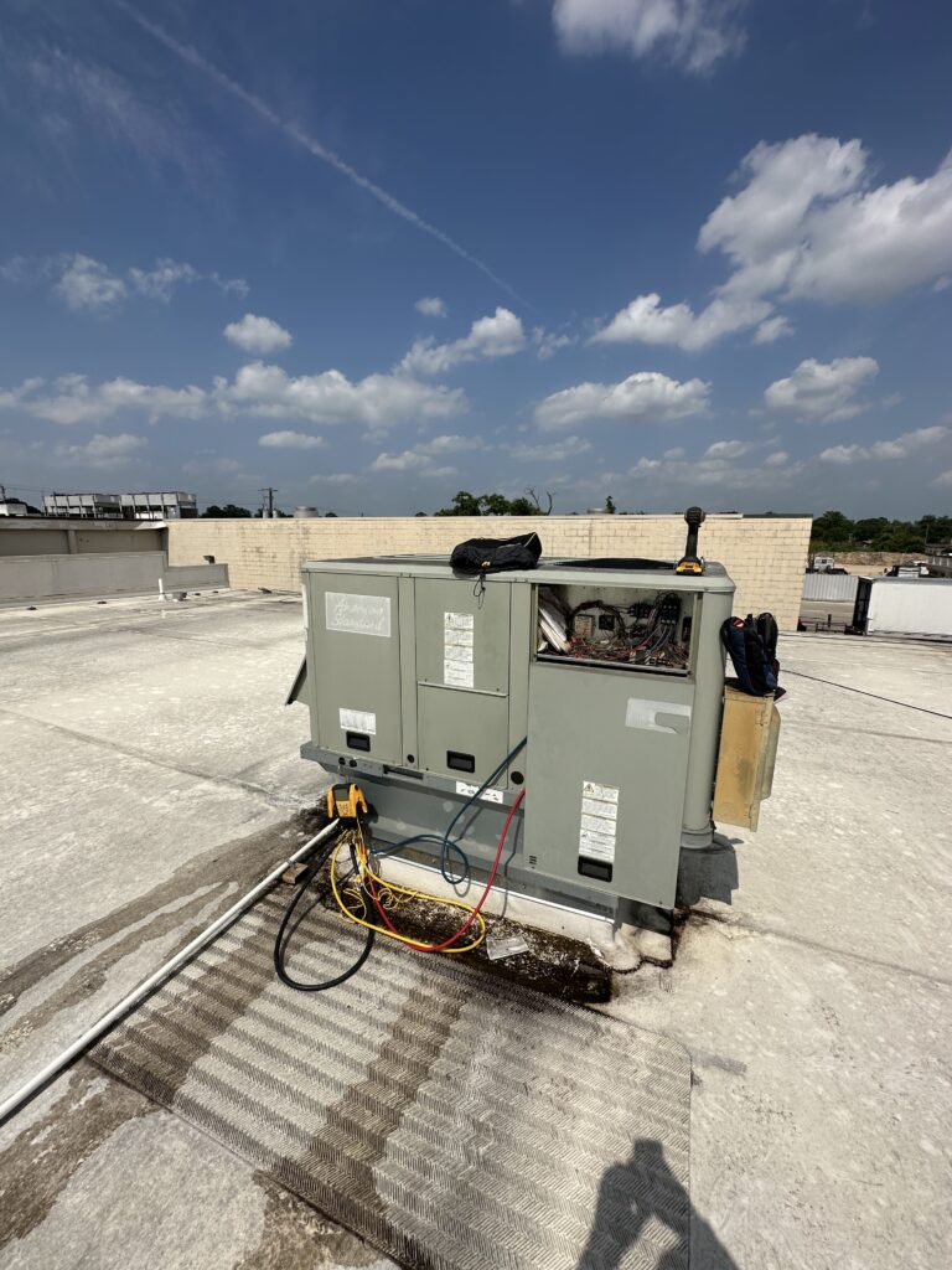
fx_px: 513
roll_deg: -1.0
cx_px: 476
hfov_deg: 85.7
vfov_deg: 102.1
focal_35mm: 14
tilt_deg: -9.6
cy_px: 635
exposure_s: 1/5814
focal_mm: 2.22
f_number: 2.2
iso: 50
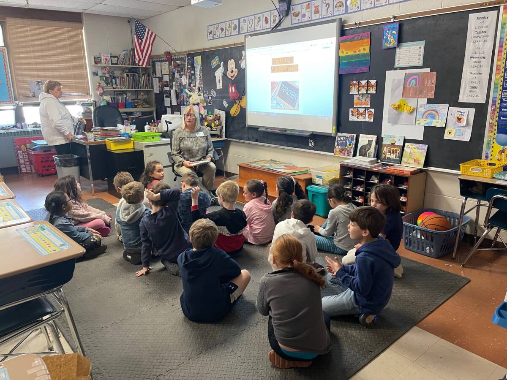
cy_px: 190
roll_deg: +0.3
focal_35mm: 26
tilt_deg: -15.3
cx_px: 254
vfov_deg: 53.1
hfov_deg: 67.3
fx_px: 381
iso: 320
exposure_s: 1/60
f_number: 1.6
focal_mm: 5.1
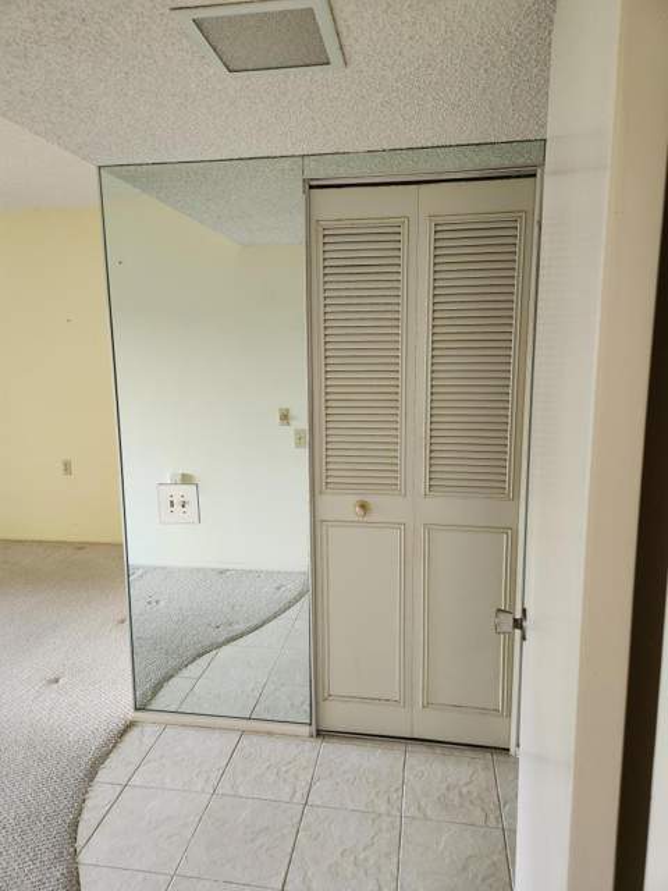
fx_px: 592
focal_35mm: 23
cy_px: 446
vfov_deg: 73.9
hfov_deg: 58.9
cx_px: 334
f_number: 1.8
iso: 400
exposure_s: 1/120
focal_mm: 5.4
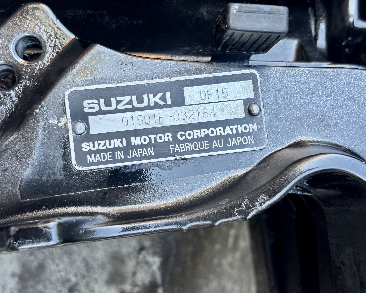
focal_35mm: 55
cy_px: 148
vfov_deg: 27.6
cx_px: 182
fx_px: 596
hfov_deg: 34.1
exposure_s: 1/80
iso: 50
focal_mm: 5.96
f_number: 1.6
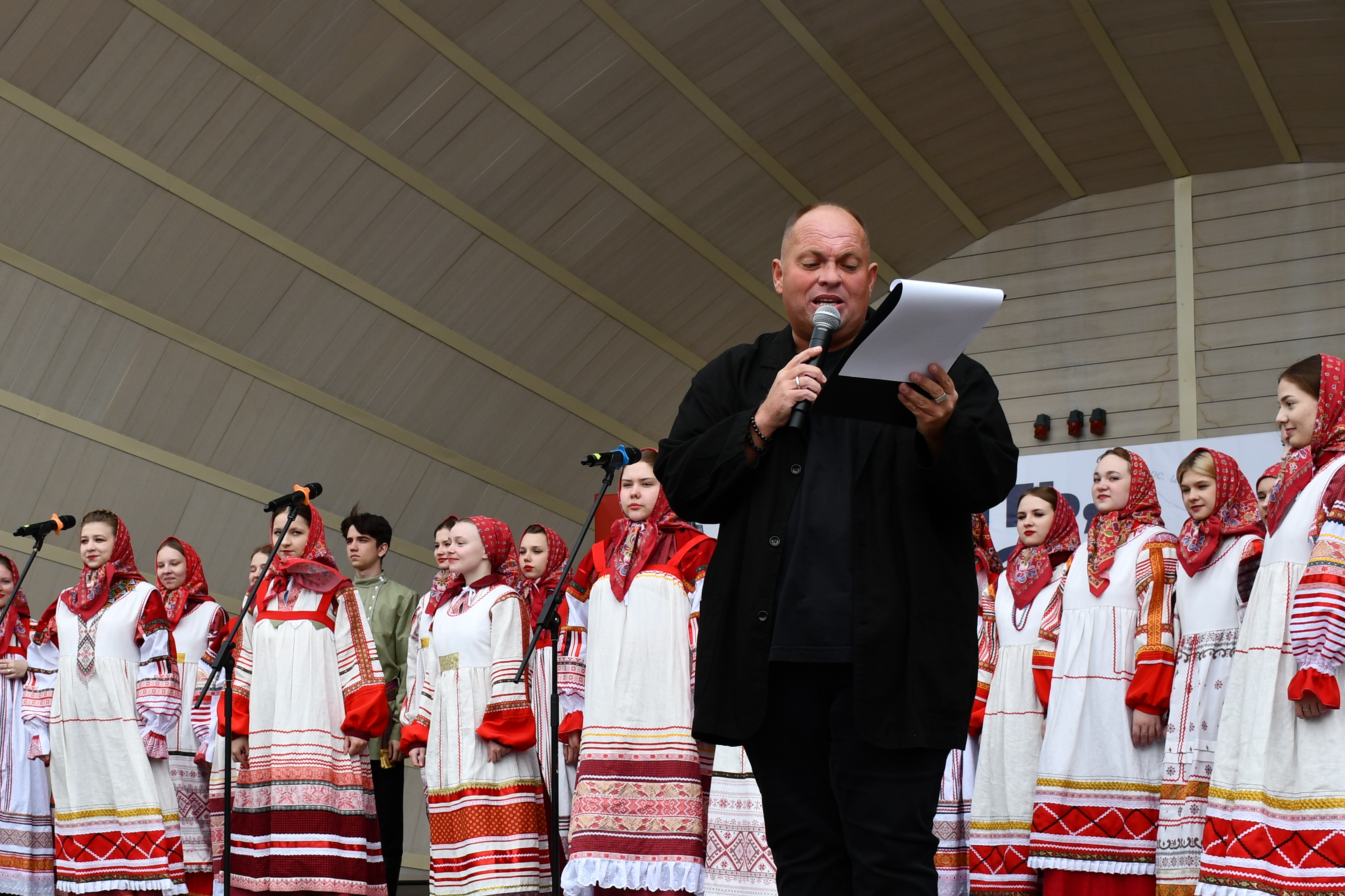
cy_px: 573
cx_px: 499
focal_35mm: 64
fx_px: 2391
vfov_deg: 21.2
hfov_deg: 31.3
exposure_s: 1/250
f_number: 8
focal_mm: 26
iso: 200
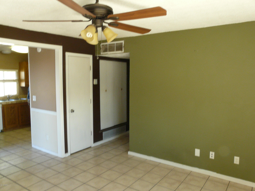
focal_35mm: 28
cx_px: 128
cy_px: 96
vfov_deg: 49.7
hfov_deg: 63.4
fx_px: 206
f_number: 5
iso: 200
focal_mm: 4.6
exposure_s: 1/13
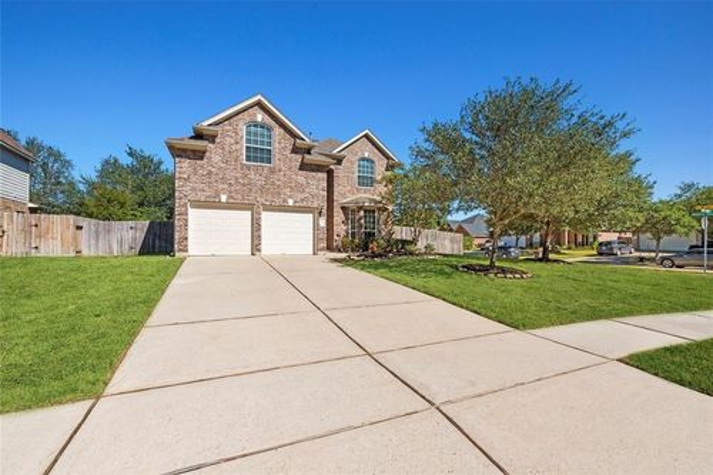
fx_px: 297
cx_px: 356
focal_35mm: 15
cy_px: 238
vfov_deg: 77.3
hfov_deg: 100.4
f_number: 8
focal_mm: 15
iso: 100
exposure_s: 1/500
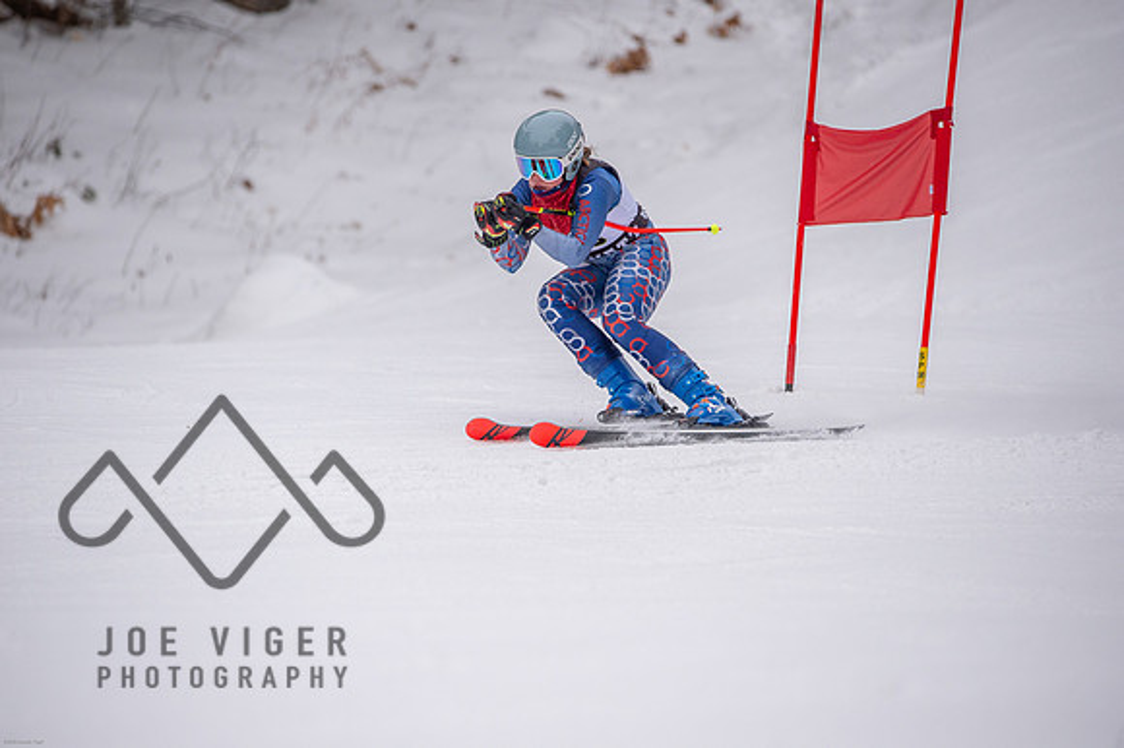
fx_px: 13105
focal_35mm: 420
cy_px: 374
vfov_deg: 3.3
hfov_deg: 4.9
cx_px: 562
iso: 2000
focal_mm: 420
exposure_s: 1/4000
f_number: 6.3
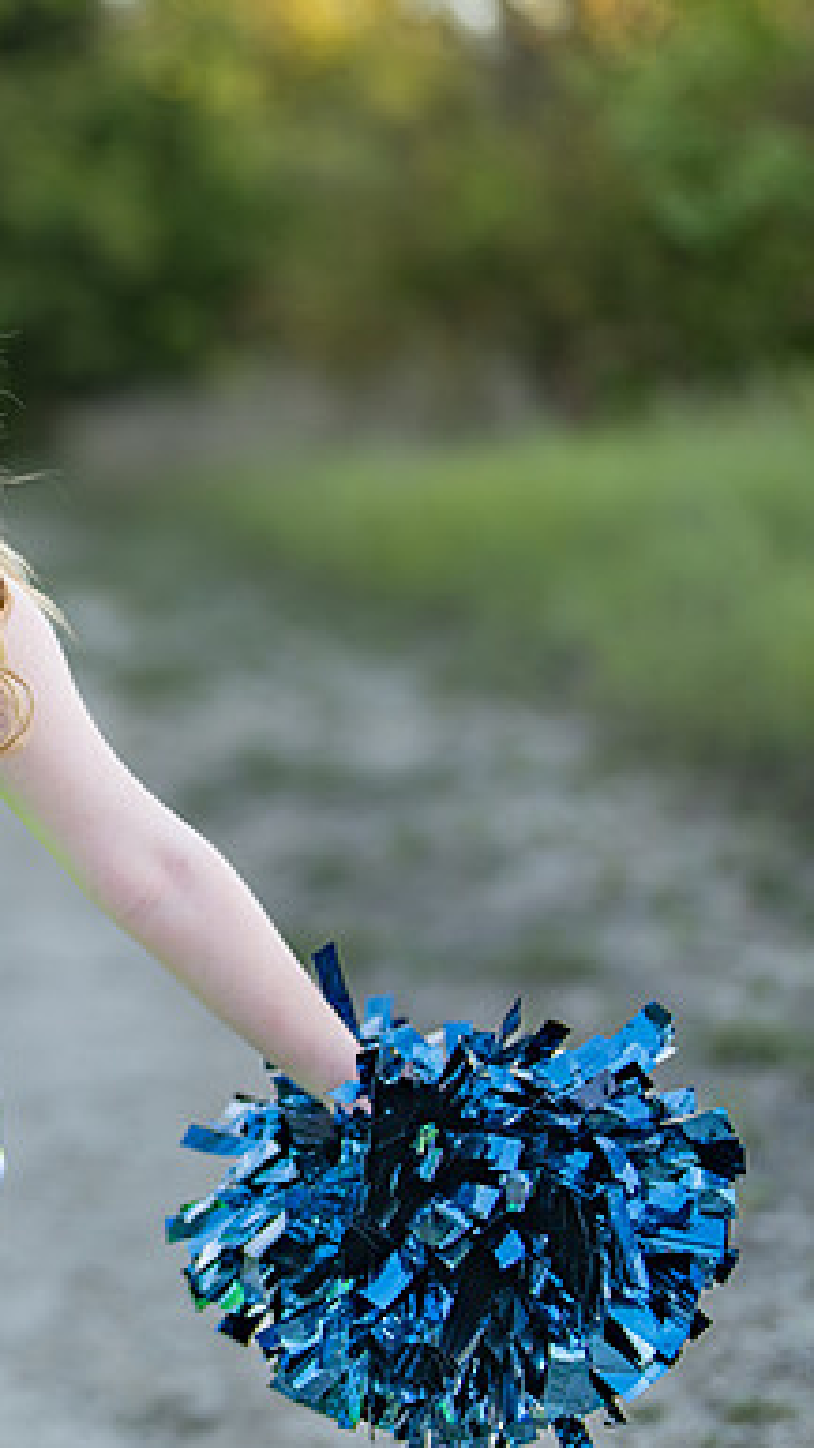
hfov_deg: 12.8
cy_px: 711
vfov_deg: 23.2
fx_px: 3532
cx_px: -198
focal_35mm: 92
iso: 100
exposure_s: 1/800
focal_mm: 50
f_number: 1.2
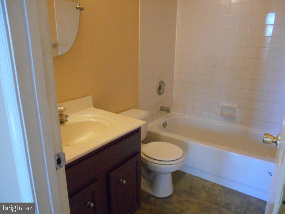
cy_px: 107
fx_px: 214
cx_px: 142
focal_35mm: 26
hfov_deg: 67.3
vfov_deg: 53.1
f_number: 3.2
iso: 800
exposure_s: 1/125
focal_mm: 4.6
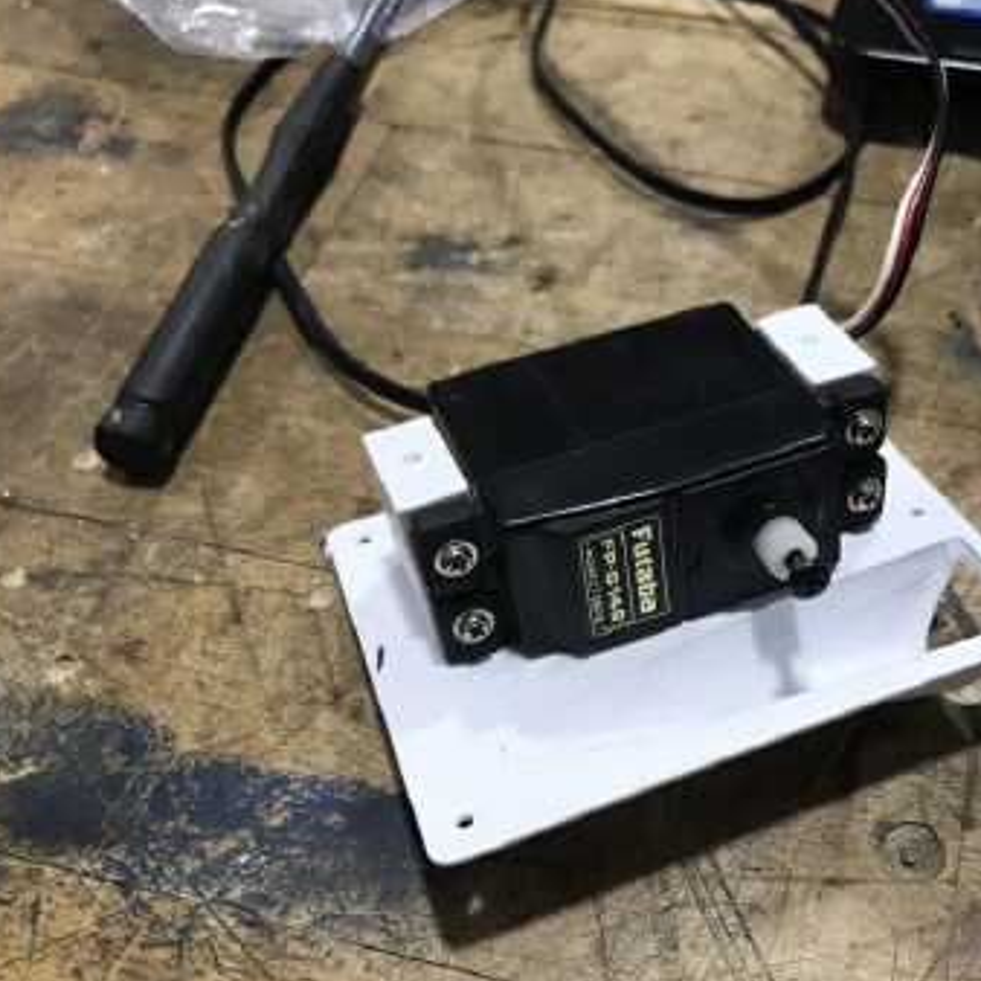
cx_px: 689
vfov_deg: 42.7
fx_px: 1250
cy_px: 566
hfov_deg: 42.0
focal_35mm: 39
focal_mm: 3.99
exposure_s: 1/20
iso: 40
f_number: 1.8
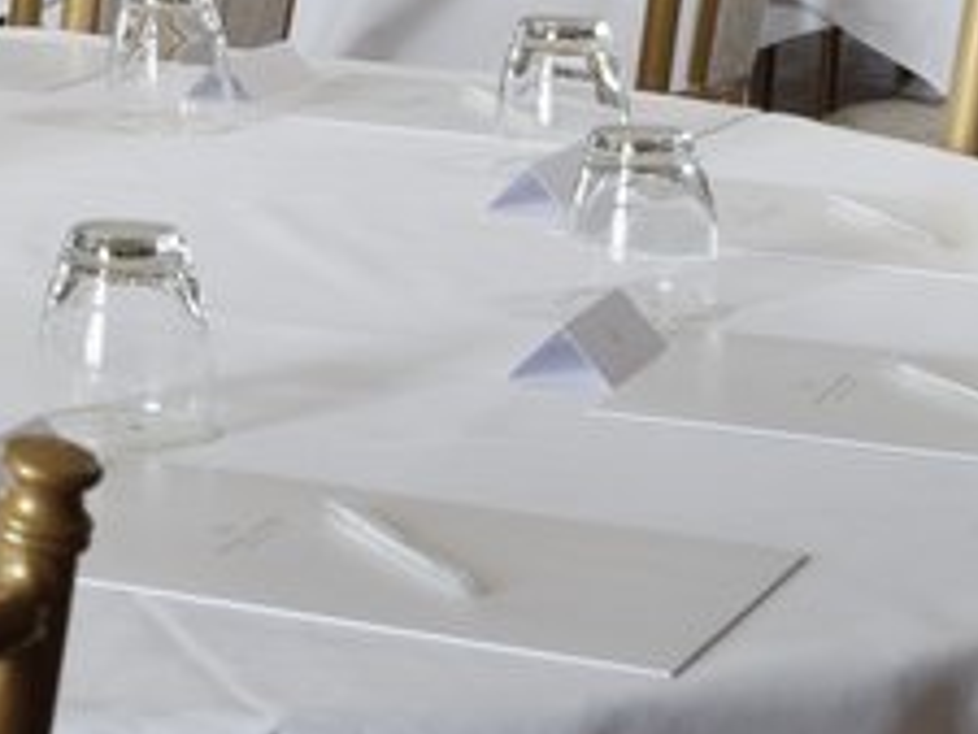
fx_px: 3986
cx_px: -882
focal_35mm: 141
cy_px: -638
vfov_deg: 9.9
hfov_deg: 12.5
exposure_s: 1/1.67
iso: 100
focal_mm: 40
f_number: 16
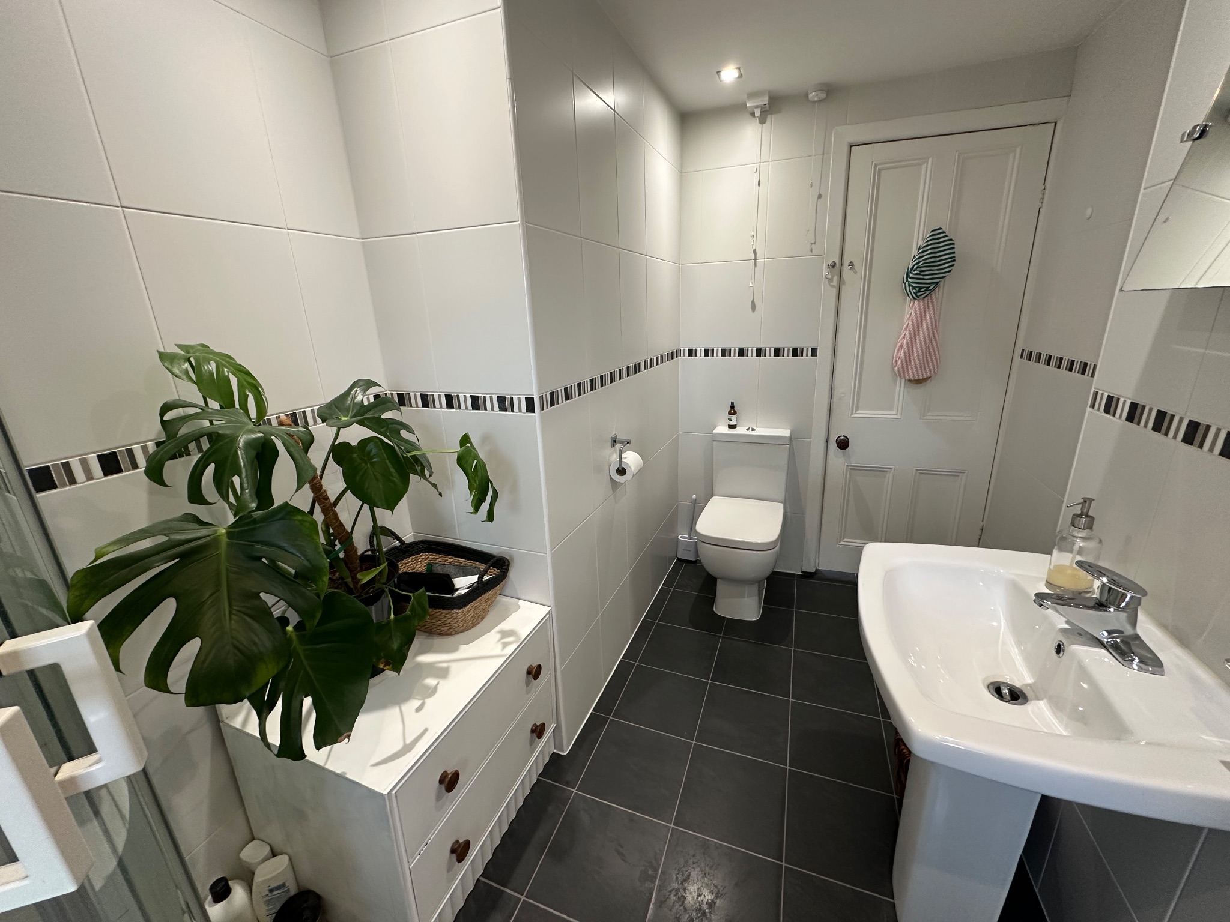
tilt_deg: -16.5
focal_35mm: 14
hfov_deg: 102.1
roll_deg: +2.1
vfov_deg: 85.7
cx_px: 615
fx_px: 497
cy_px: 461
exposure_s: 1/50
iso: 160
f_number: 2.2
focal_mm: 2.22
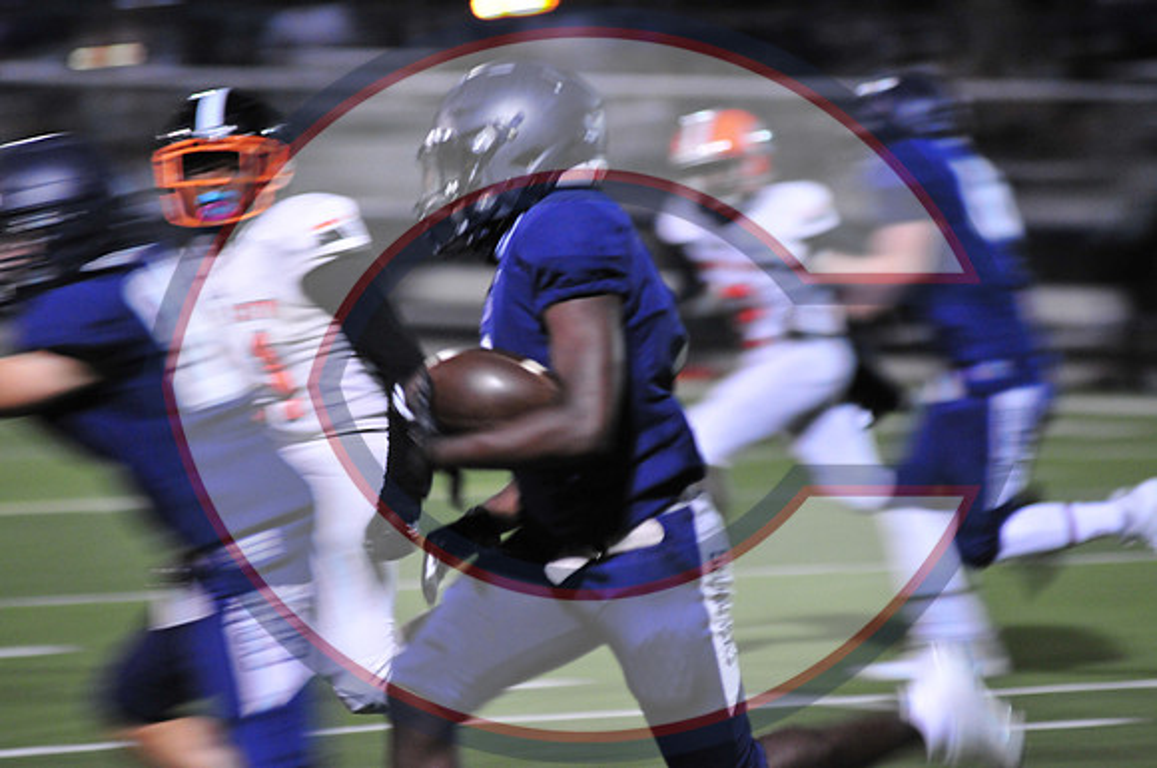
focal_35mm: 300
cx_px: 578
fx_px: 9628
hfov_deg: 6.9
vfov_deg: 4.6
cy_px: 384
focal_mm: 200
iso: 1600
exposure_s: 1/80
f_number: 4.5
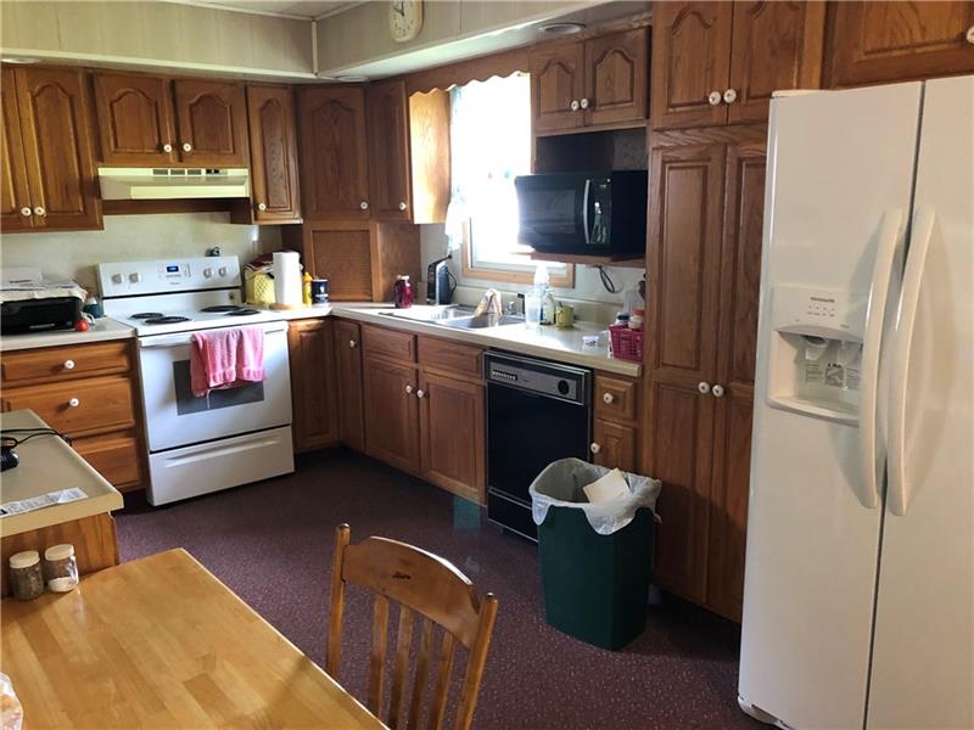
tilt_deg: -13.0
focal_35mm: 28
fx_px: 788
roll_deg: +1.0
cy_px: 365
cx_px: 487
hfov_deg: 63.4
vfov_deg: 49.7
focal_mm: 3.99
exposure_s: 1/15
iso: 80
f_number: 1.8
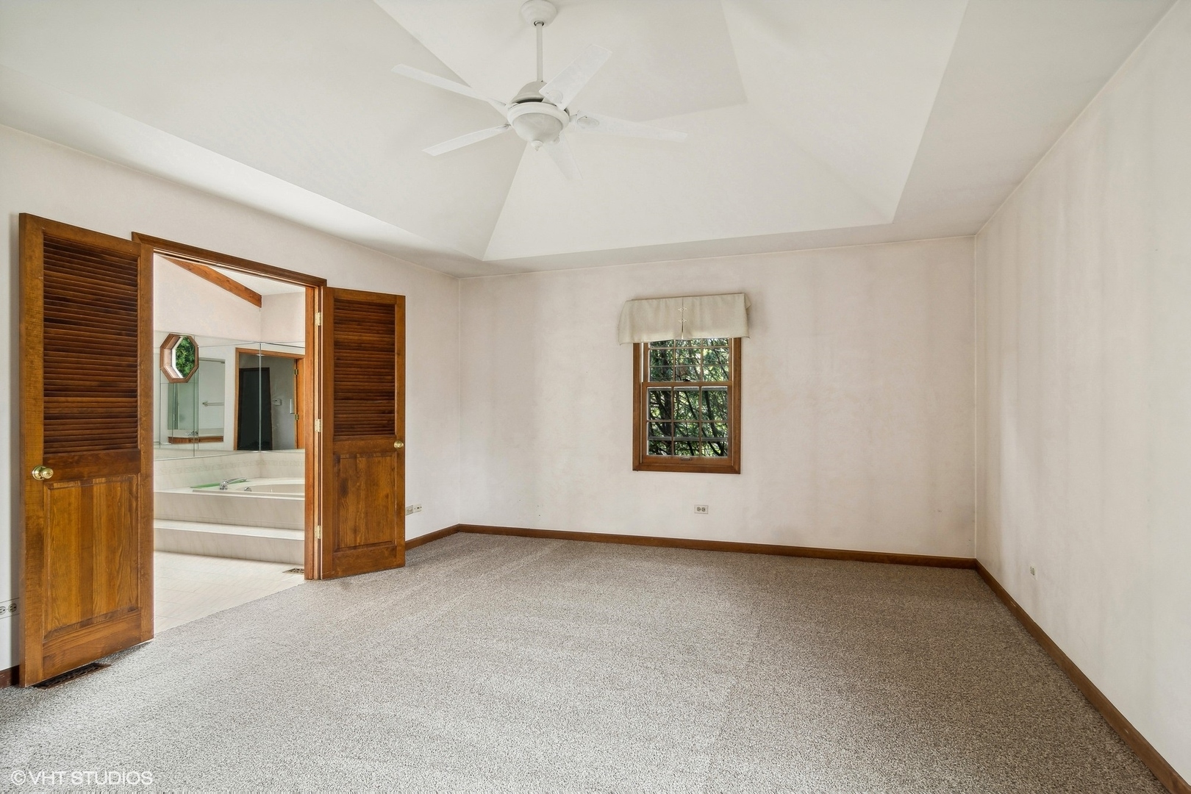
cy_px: 397
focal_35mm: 18
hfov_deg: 90.0
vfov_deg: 67.4
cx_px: 596
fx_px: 595
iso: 100
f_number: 9
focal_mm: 12
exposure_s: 1/2
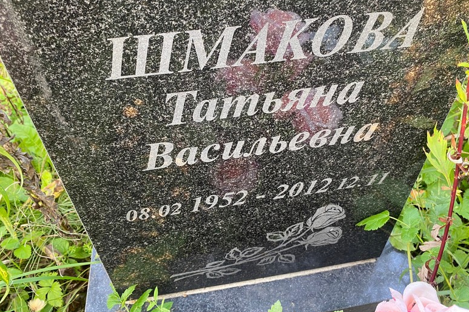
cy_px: 134
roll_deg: +0.5
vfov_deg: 46.3
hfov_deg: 65.5
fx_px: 365
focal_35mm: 28
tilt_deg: -42.0
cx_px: 232
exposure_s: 1/60
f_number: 1.8
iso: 125
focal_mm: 4.25
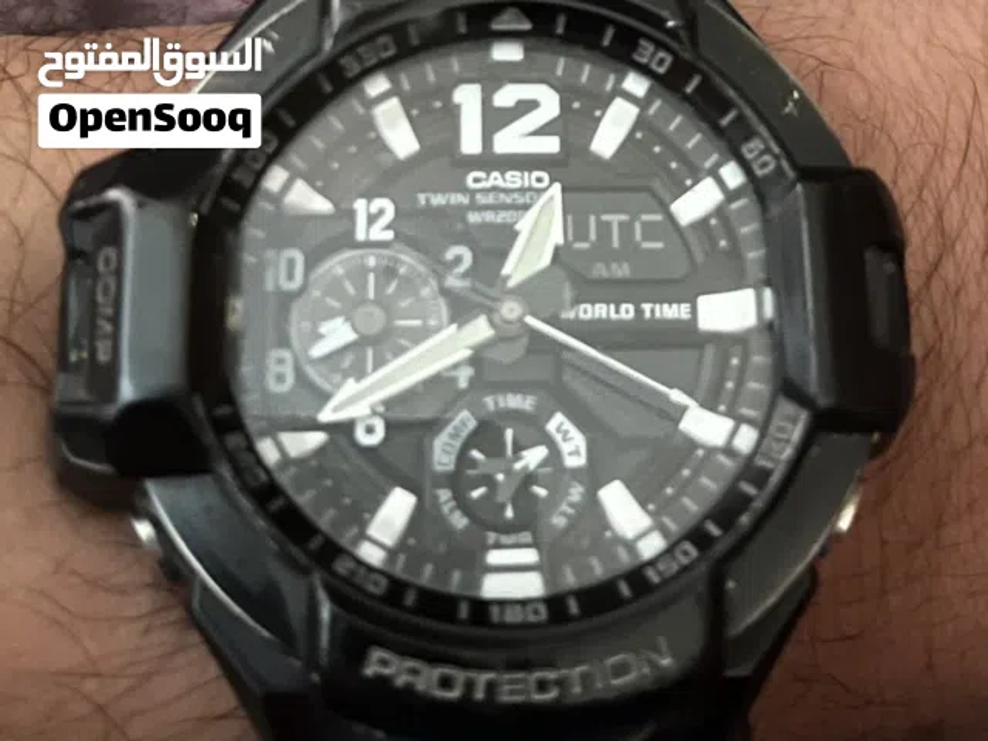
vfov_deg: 53.1
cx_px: 494
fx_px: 742
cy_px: 370
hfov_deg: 67.3
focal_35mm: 26
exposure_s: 1/10
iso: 640
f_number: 1.6
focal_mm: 5.1
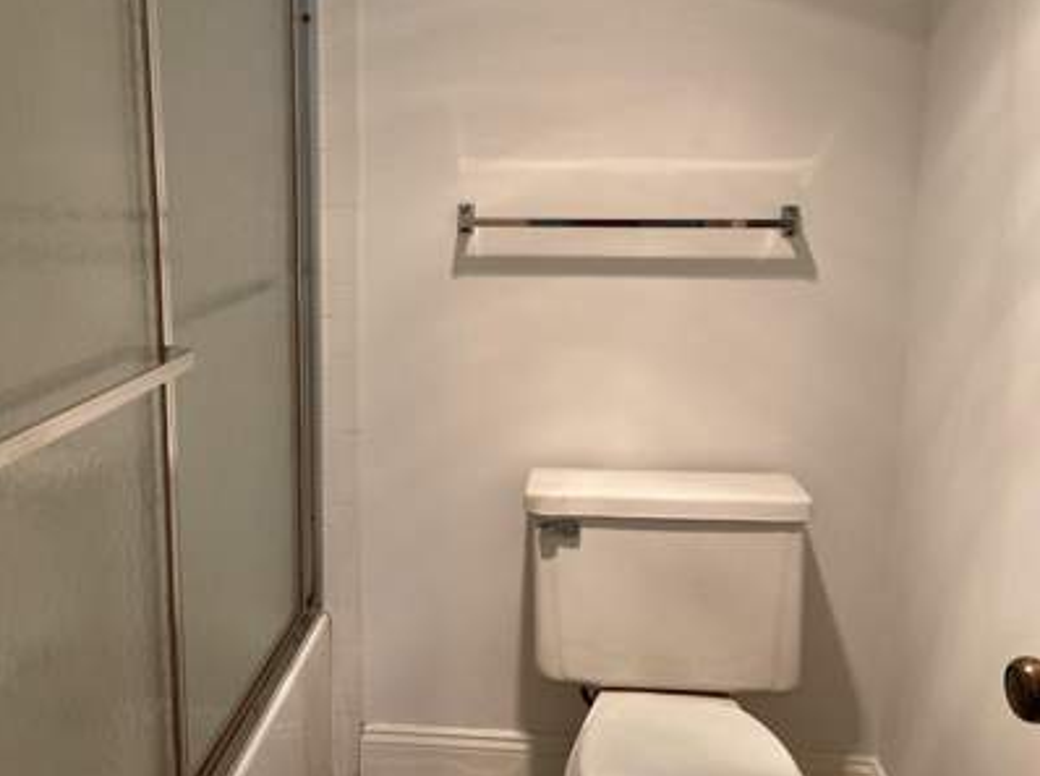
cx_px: 457
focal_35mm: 35
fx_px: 1050
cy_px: 331
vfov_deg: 40.5
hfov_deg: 52.6
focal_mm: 3
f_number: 1.8
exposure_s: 1/120
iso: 64
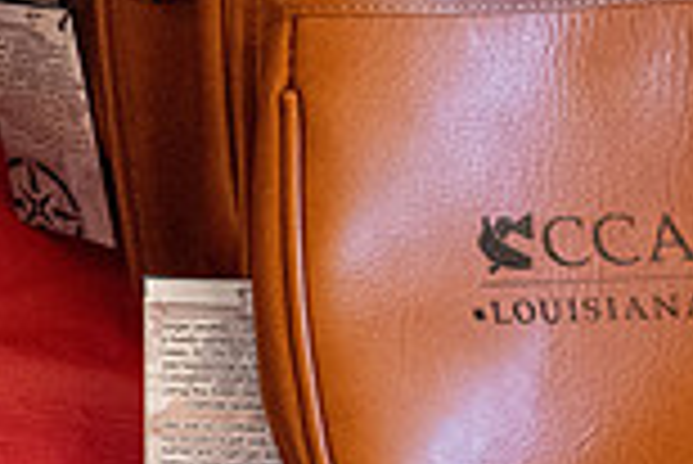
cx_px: -392
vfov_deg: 14.4
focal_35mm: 94
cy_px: 18
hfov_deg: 18.7
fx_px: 1811
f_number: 5.6
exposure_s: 1/125
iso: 20000
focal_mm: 25
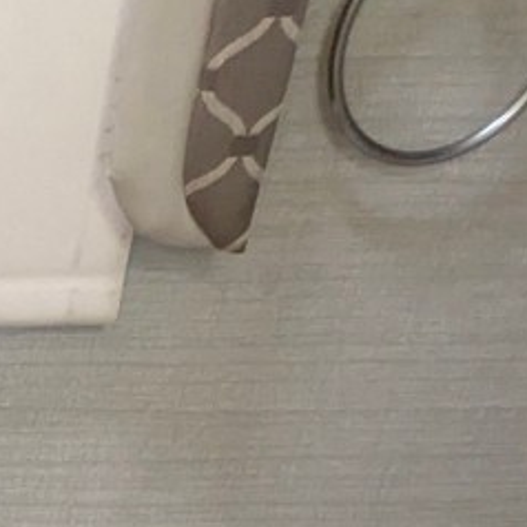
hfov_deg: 17.7
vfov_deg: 16.6
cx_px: -360
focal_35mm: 83
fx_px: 1430
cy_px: 1003
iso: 552
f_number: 2.2
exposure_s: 1/56.8
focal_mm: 2.35
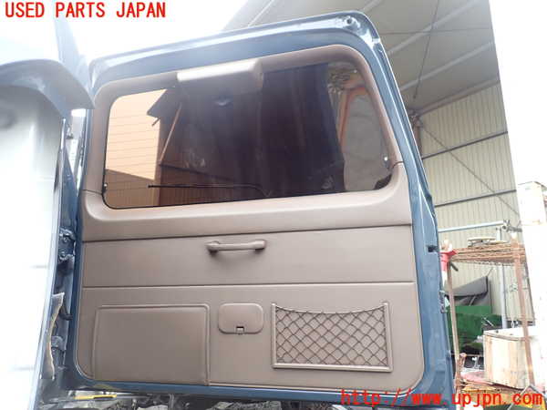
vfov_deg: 54.9
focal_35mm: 25
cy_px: 205
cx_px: 274
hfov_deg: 69.4
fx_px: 395
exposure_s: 1/80
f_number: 2.8
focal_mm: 4.5
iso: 100
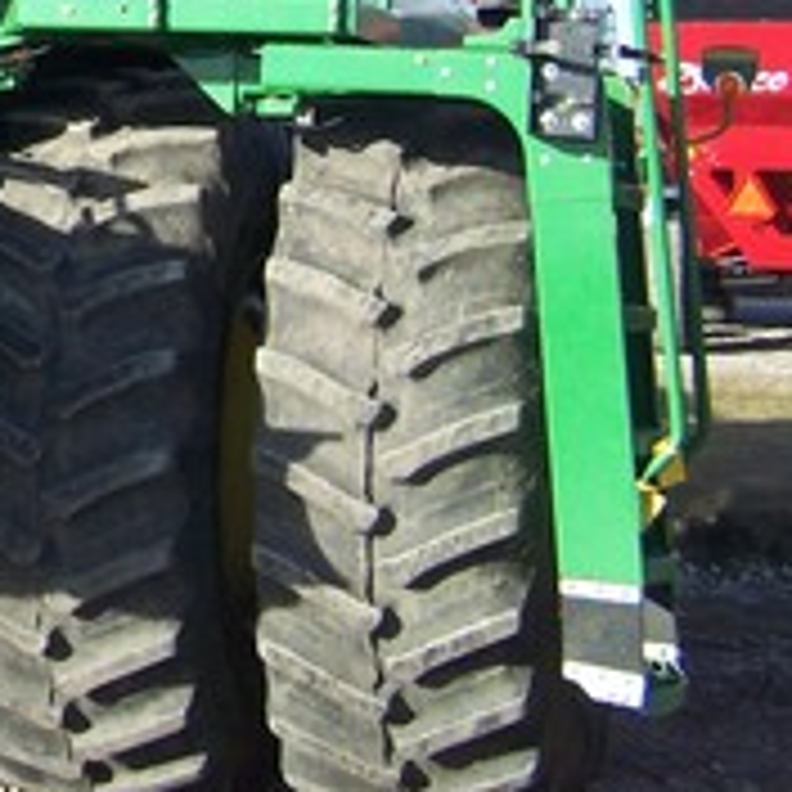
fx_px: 2692
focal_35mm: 104
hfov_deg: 15.7
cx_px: -320
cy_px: -104
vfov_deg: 16.2
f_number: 2.8
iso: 80
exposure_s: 1/500
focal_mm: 6.3
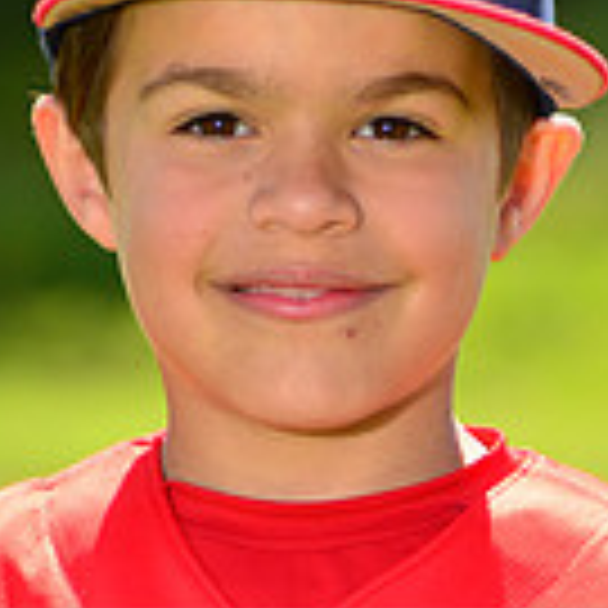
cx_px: 318
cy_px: 671
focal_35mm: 728
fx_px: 14466
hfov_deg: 2.4
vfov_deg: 2.4
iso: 200
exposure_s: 1/250
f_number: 8
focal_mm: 200
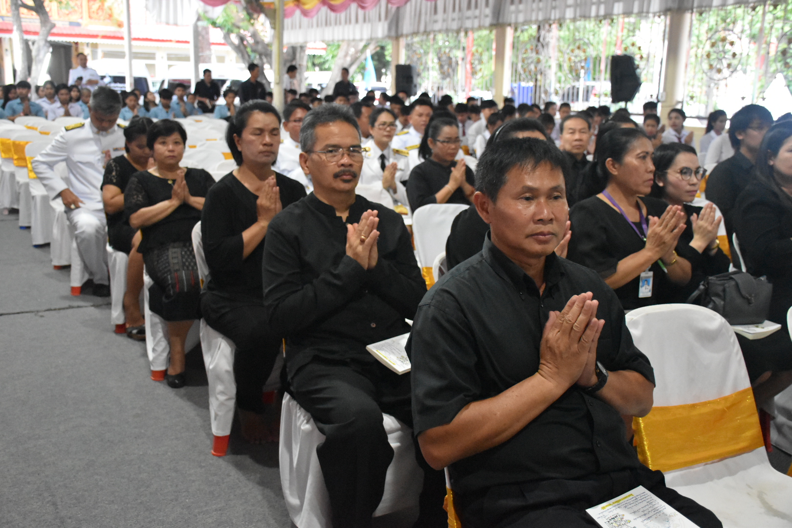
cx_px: 396
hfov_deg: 49.6
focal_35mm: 39
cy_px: 264
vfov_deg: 34.2
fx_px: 858
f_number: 3.8
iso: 7200
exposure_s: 1/60
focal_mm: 26
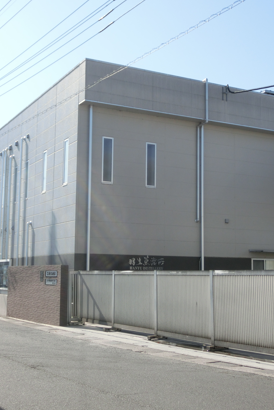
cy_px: 205
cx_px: 149
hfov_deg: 25.5
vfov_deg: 37.5
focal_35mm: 53
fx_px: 605
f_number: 3.9
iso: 80
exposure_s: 1/640
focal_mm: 6.67
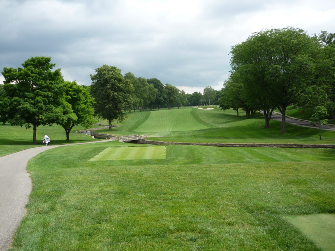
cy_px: 126
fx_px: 319
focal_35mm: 33
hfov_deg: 55.4
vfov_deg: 42.9
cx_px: 168
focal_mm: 5.5
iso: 100
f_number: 2.8
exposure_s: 1/1000
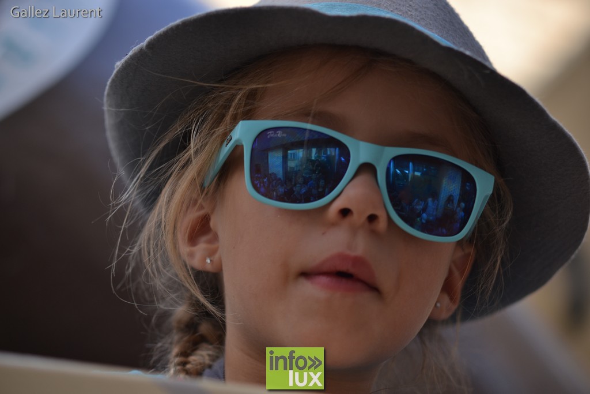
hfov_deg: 14.9
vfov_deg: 9.9
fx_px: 2262
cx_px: 295
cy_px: 197
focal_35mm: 138
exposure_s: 1/400
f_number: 2.8
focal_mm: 92
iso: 100
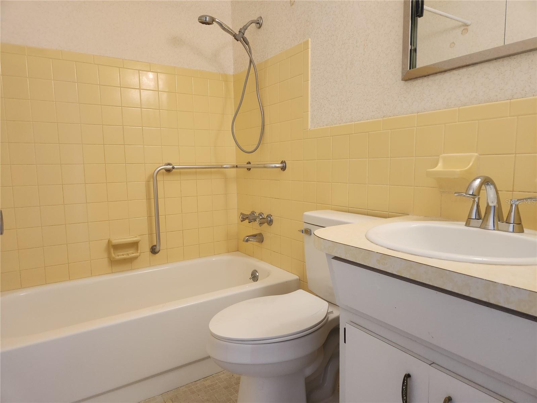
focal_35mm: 23
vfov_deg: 58.9
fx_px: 357
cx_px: 268
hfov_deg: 73.9
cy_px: 202
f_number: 1.8
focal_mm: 5.4
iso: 200
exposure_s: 1/120
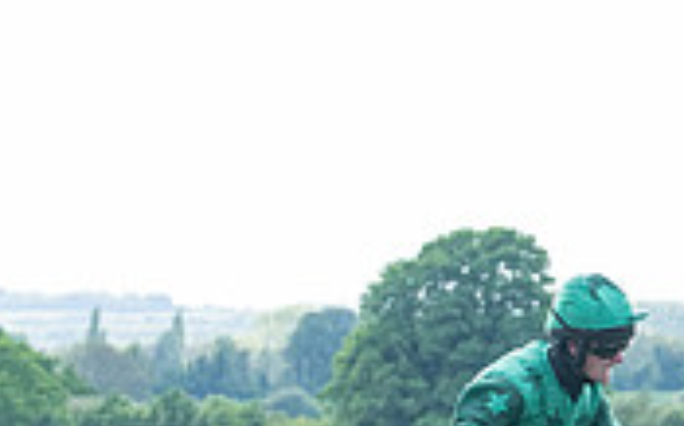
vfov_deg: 4.2
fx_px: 5717
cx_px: 662
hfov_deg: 6.8
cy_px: 671
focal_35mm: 307
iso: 1250
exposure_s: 1/4000
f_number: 4
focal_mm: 70
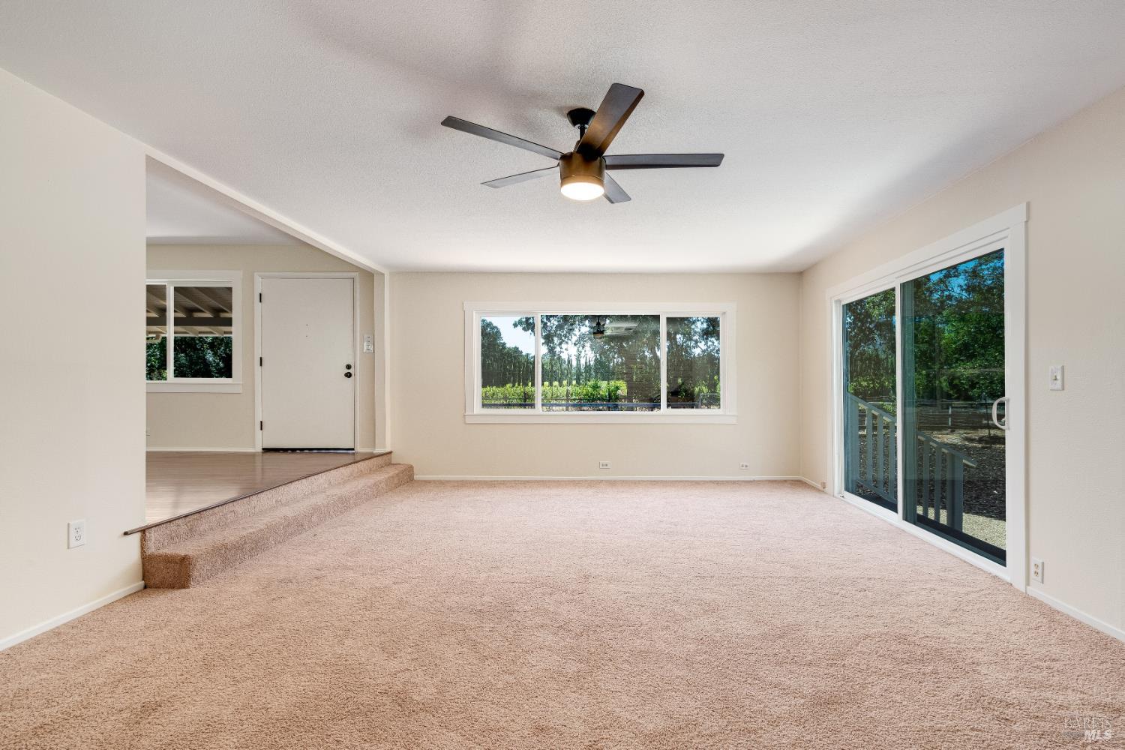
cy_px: 375
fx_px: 500
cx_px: 562
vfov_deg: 73.7
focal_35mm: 16
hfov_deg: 96.7
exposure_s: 1/125
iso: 400
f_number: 11
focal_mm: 16
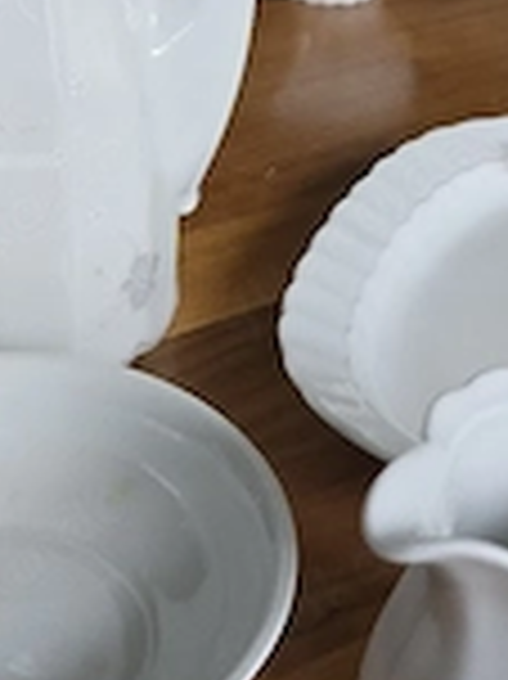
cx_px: 94
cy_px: 279
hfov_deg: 23.6
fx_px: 1195
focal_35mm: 61
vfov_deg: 31.6
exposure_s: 1/101
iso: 250
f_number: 1.7
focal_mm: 6.3
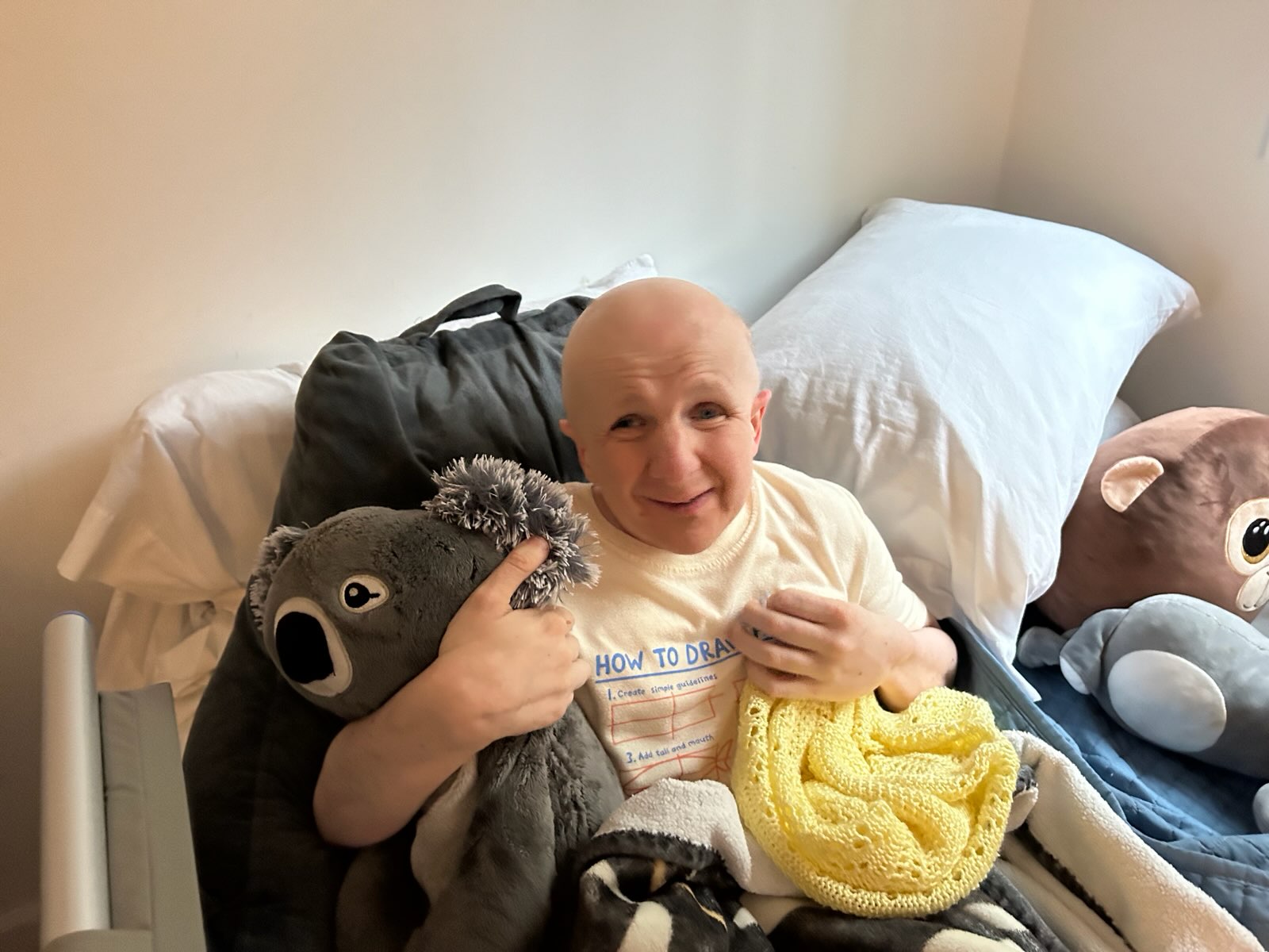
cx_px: 634
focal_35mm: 26
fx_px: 953
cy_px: 476
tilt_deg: -30.2
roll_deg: +0.9
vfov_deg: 53.1
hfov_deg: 67.3
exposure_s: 1/30
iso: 640
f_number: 1.5
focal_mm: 5.7
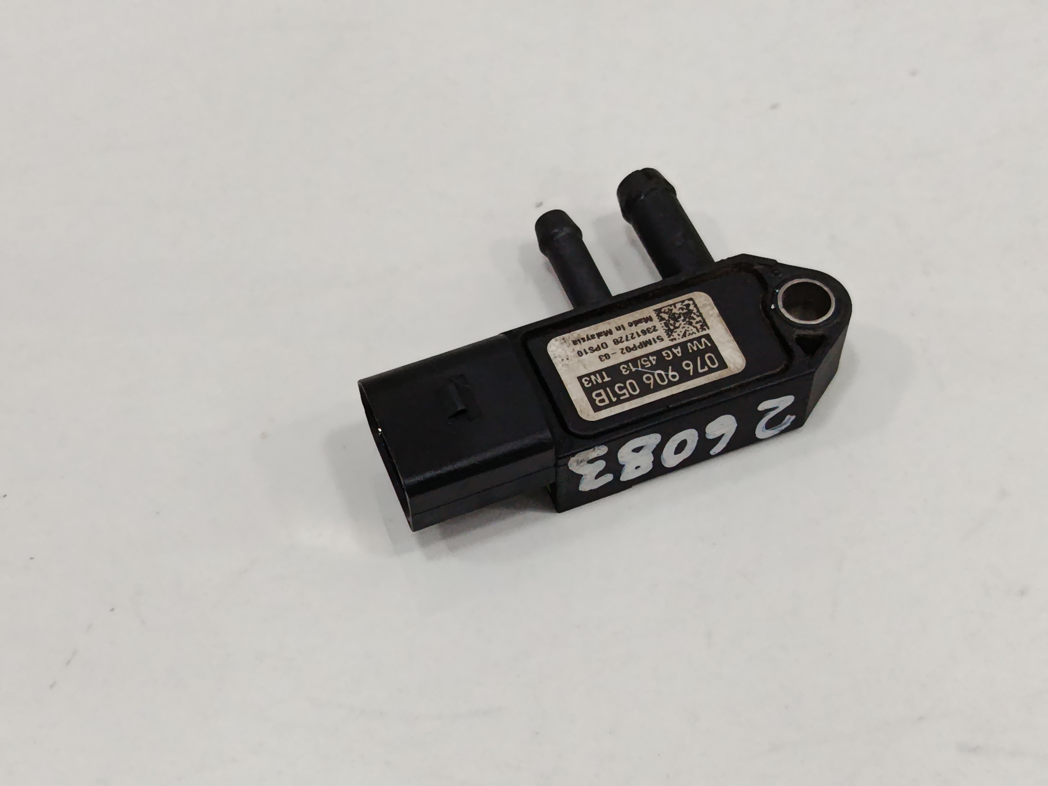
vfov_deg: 26.6
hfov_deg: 34.9
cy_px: 393
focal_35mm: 55
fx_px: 1665
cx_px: 524
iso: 902
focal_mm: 5.24
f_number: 1.7
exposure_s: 1/100
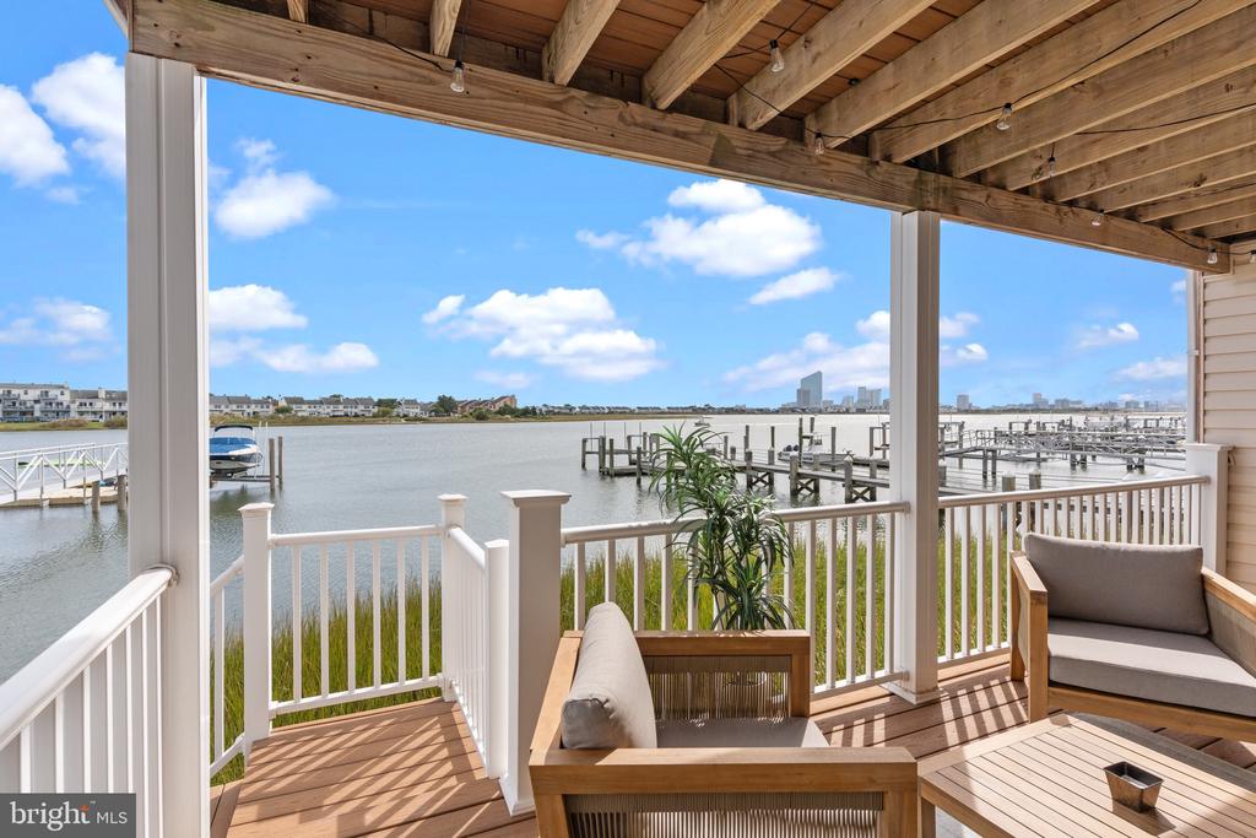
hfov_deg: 93.3
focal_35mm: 17
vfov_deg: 70.5
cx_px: 628
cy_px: 419
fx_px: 593
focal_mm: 17
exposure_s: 1/1000
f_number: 10
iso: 500
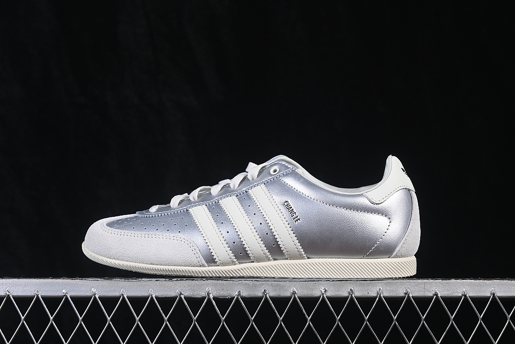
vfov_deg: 18.2
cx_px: 258
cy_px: 172
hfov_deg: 27.0
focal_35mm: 75
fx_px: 1073
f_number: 8
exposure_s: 1/80
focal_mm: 50
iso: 160
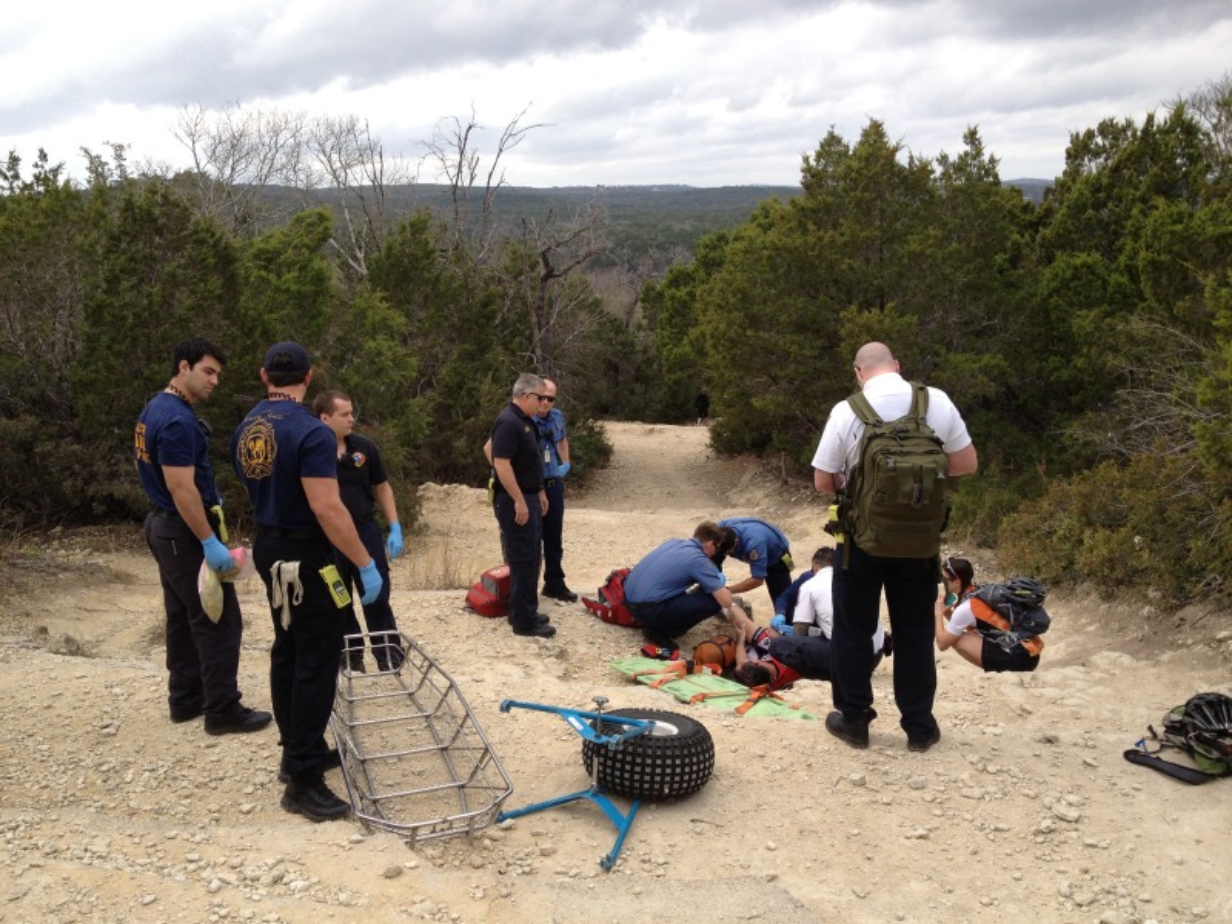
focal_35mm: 35
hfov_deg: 52.6
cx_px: 616
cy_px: 462
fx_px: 1246
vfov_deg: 40.7
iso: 50
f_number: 2.4
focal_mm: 4.28
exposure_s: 1/613
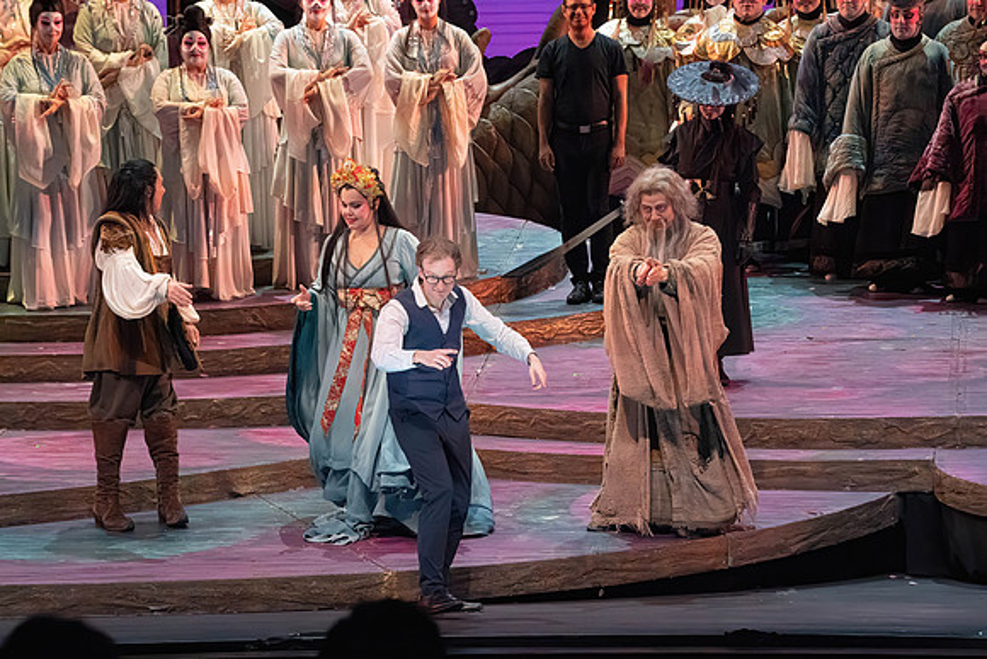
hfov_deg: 10.3
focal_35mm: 200
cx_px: 494
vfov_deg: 6.9
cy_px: 330
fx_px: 5484
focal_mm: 200
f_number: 10
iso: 20000
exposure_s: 1/1000
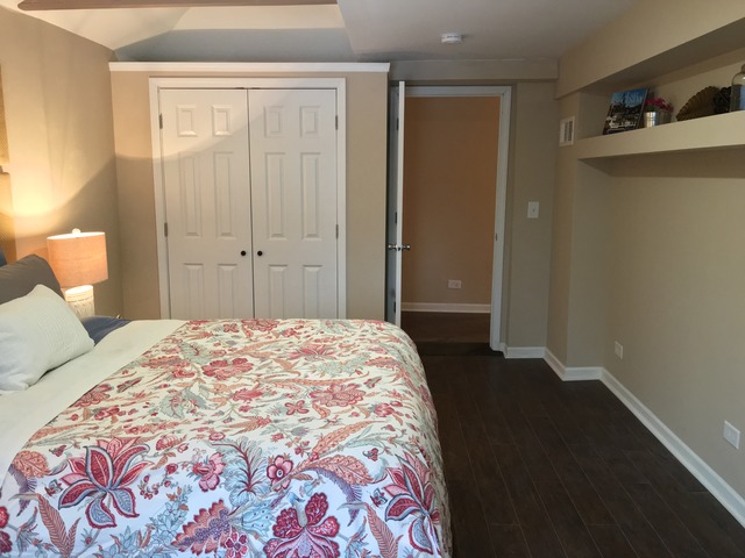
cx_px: 372
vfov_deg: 48.2
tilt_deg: -9.0
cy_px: 279
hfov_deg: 61.7
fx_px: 624
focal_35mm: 29
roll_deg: -1.0
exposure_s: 1/24
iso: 200
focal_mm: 4.15
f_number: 2.2
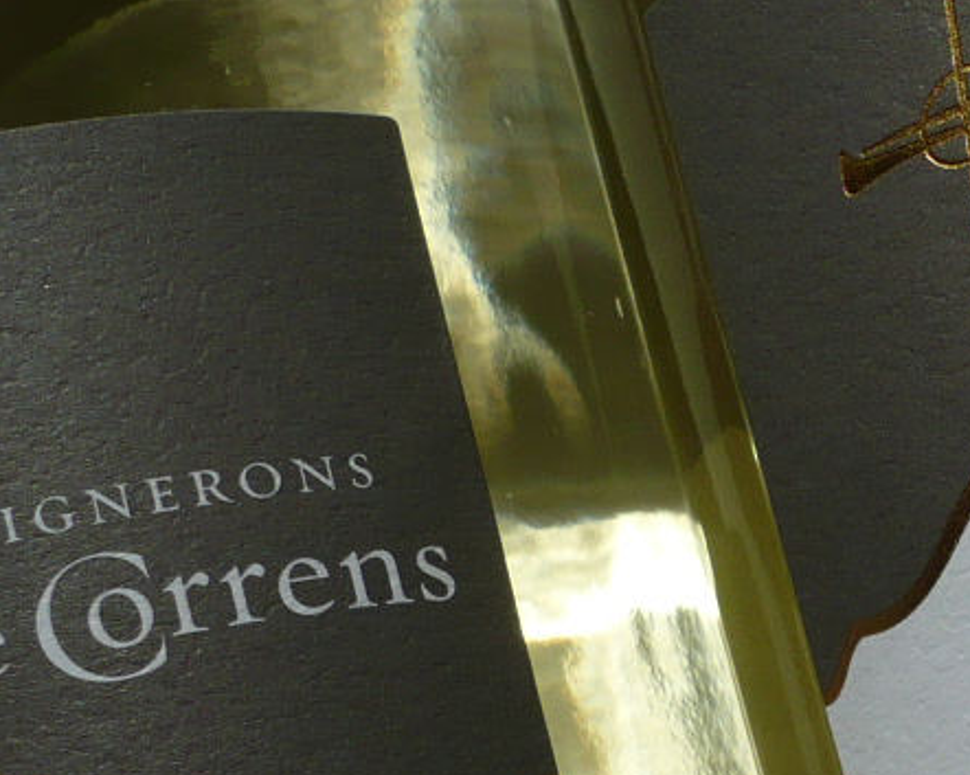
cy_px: 894
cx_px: 1350
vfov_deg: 15.1
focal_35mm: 99
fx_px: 2840
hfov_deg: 17.8
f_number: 8
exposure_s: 1/1000
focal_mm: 5.8
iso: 100
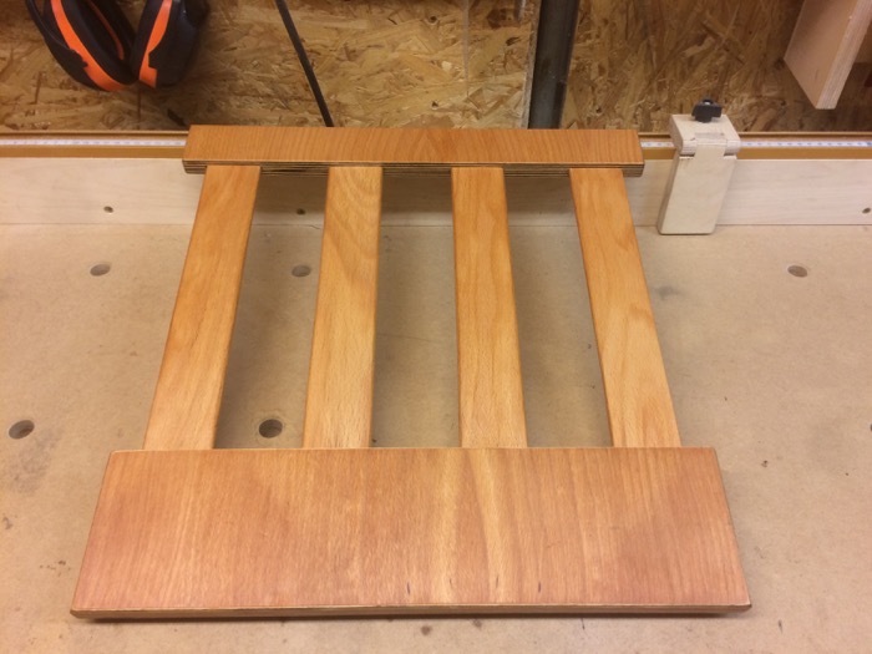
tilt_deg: -44.2
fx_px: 731
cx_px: 436
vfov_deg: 48.2
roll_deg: -2.0
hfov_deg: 61.7
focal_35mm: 29
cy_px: 327
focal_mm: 4.15
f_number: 2.2
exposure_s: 1/33
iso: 50
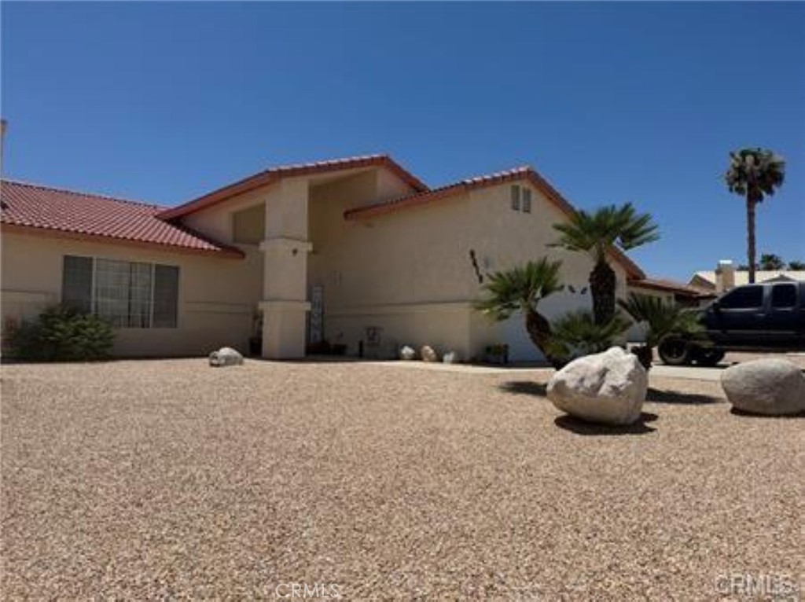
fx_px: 558
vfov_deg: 56.7
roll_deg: +2.0
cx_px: 402
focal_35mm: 24
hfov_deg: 71.6
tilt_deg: +3.3
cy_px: 301
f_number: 1.78
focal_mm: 6.76
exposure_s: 1/9091
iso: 80
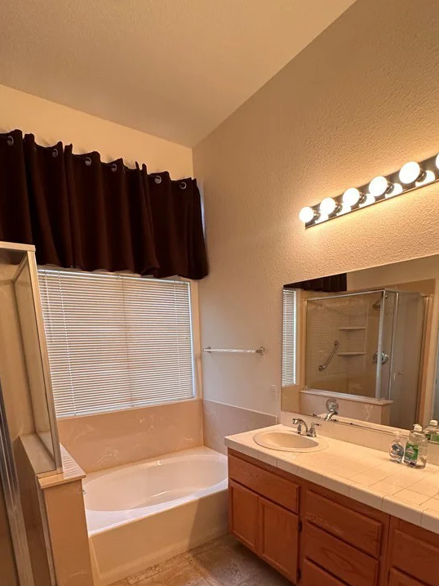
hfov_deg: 66.0
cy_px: 405
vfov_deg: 78.3
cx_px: 218
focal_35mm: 20
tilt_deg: -9.5
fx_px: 338
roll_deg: -0.2
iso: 200
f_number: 2.2
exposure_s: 1/120
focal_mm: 2.22
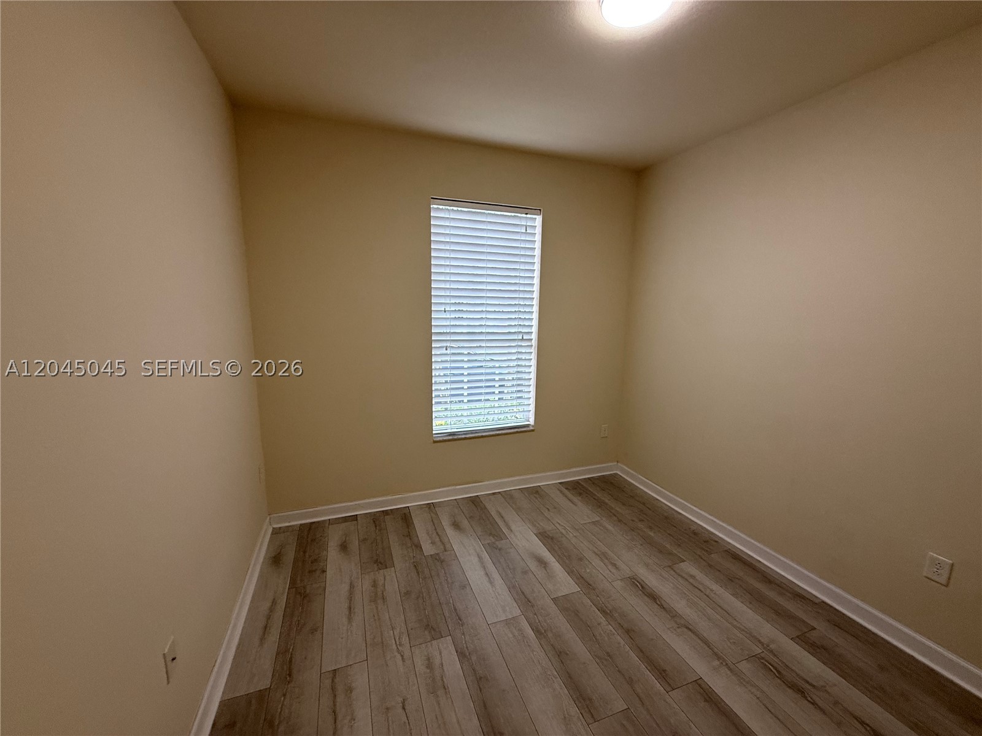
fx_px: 397
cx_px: 491
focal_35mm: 14
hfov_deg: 102.1
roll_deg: -1.8
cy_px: 368
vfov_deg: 85.7
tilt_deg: -10.2
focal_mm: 2.22
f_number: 2.2
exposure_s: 1/120
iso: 200
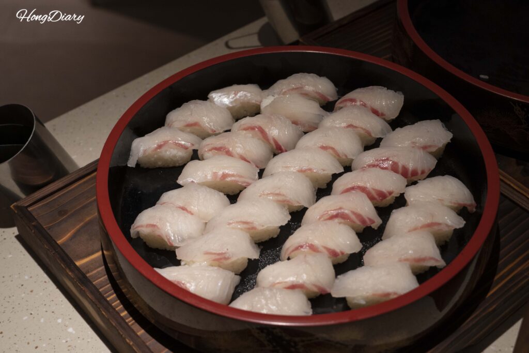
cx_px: 264
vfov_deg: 22.6
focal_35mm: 60
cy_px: 176
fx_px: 882
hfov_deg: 33.4
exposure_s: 1/160
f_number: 5.6
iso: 2000
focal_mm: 60
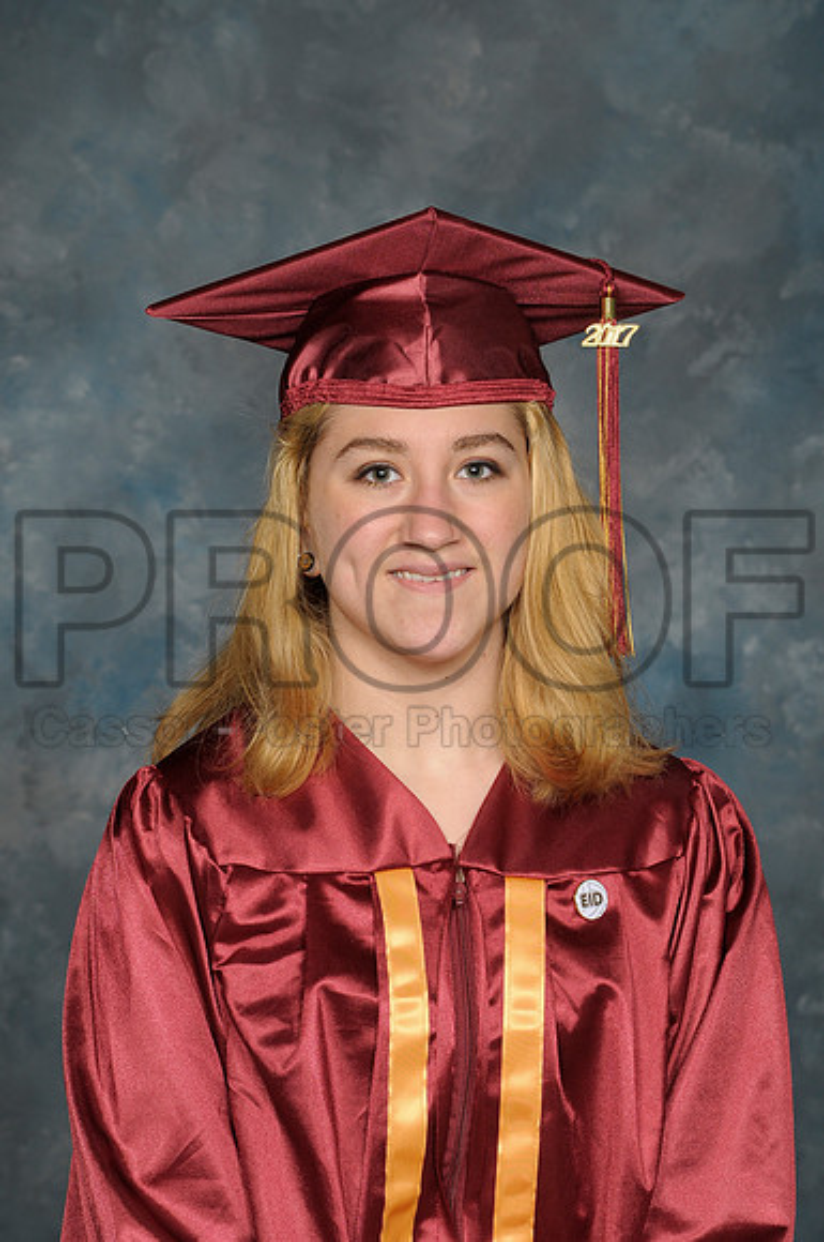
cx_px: 412
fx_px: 4442
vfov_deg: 15.9
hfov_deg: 10.6
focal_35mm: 129
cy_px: 621
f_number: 9
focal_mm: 86
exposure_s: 1/200
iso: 250
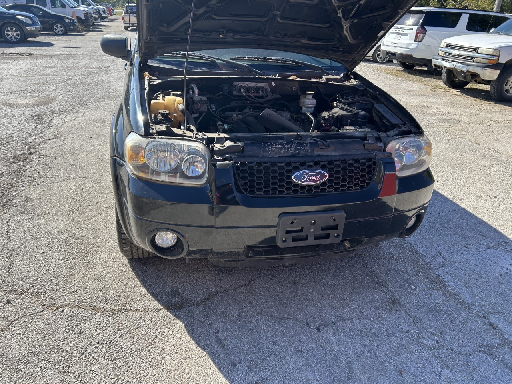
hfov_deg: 67.3
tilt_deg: -24.0
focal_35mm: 26
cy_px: 192
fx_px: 385
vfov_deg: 53.1
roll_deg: -1.4
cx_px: 256
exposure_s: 1/1698
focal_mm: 5.7
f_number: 1.5
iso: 50
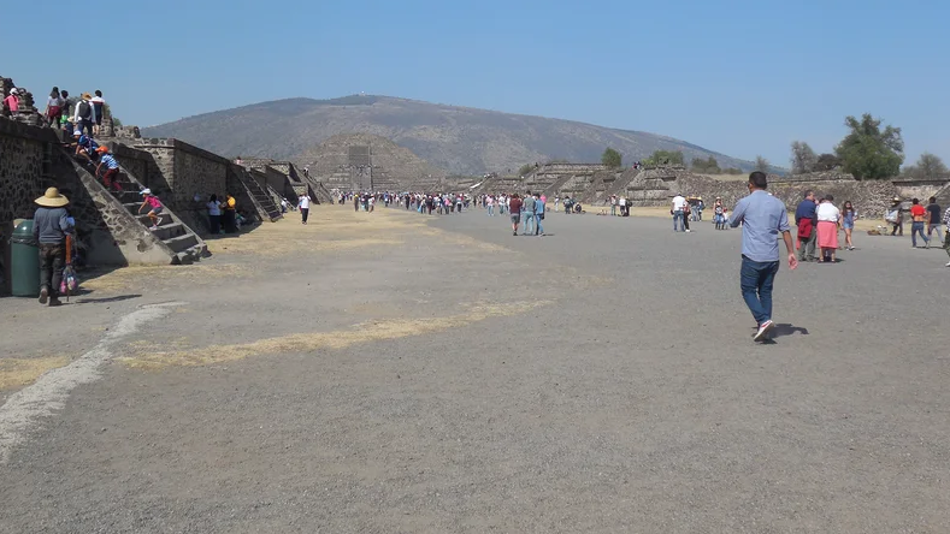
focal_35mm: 42
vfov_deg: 28.2
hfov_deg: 48.4
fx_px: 1058
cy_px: 178
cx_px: 476
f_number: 4.2
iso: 125
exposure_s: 1/1250
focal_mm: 6.8
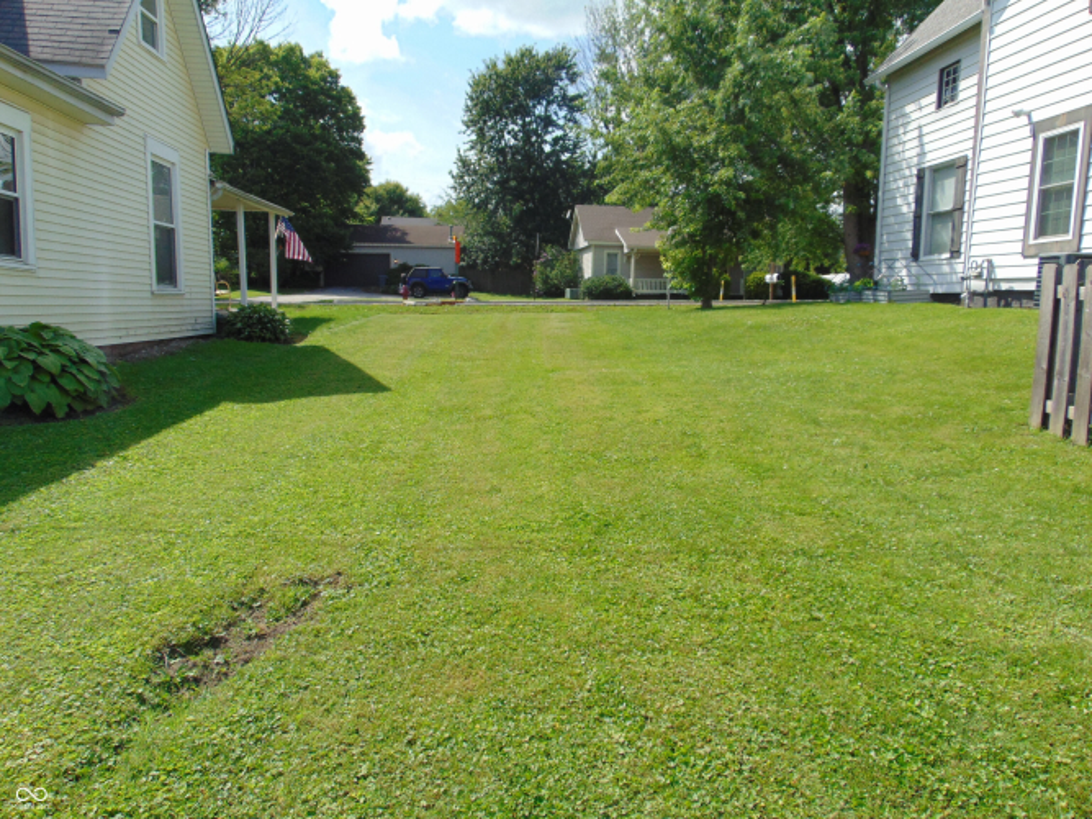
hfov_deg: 69.4
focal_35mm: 25
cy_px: 410
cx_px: 546
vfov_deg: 54.9
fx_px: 789
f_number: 7.7
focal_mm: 4.5
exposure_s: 1/200
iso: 80
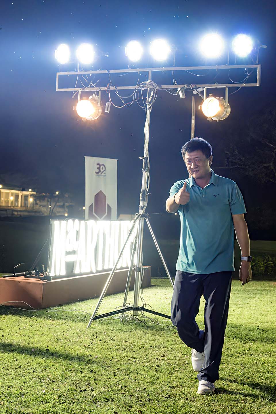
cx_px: 138
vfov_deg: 41.1
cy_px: 207
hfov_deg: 28.1
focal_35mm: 48
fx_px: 552
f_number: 5.6
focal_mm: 48
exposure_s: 1/200
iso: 25600
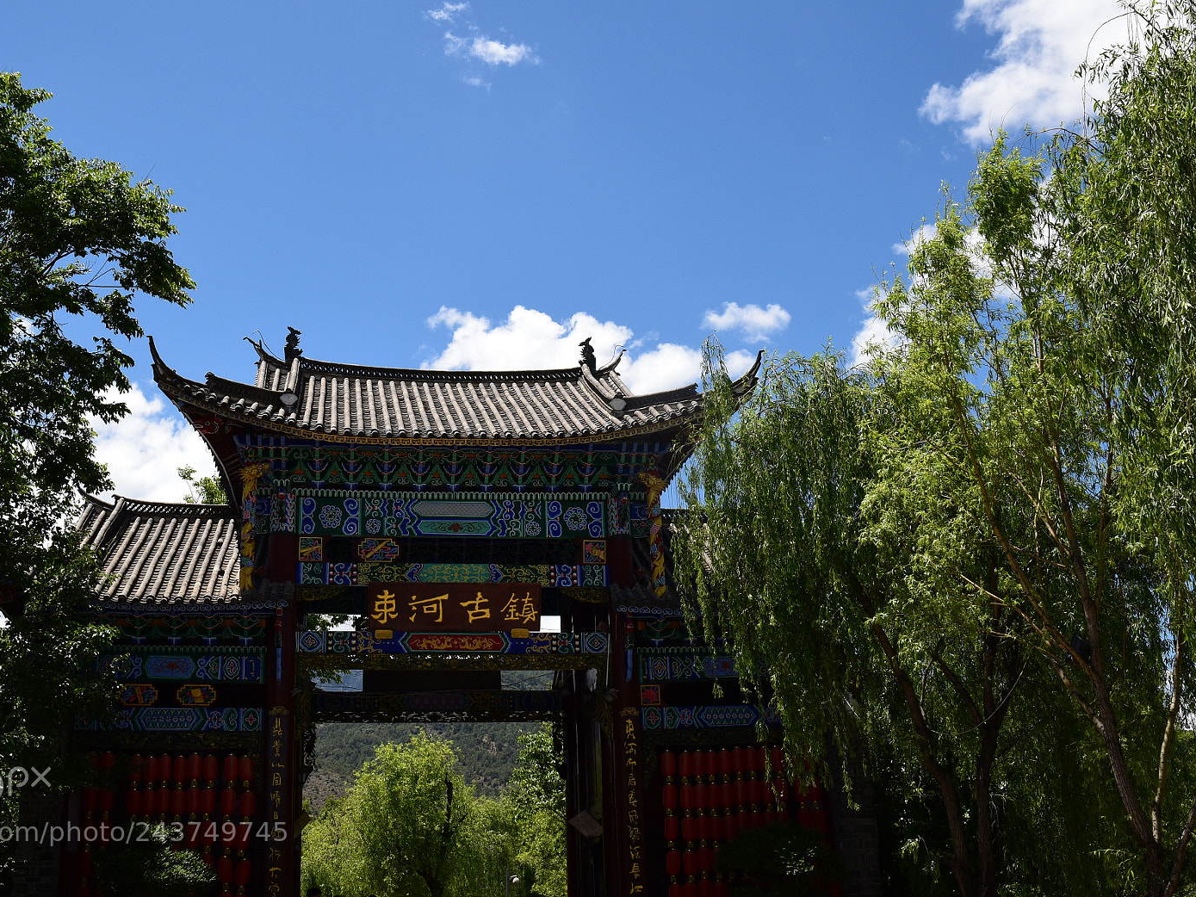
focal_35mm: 42
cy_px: 440
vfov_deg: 34.7
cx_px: 526
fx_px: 1436
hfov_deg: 45.1
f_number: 11
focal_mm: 25
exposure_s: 1/400
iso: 250
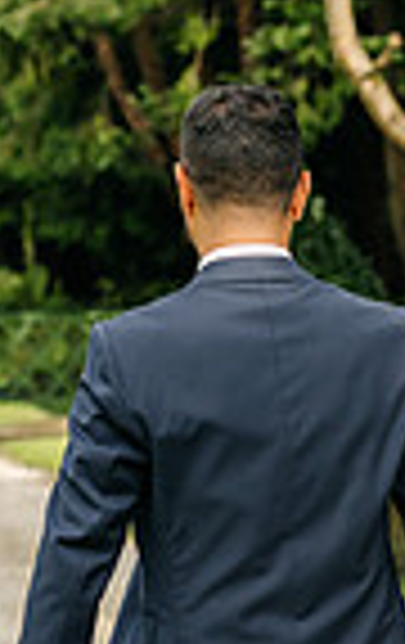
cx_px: 590
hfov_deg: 11.3
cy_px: 739
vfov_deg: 17.8
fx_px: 1968
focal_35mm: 112
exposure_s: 1/2500
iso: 100
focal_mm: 35
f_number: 2
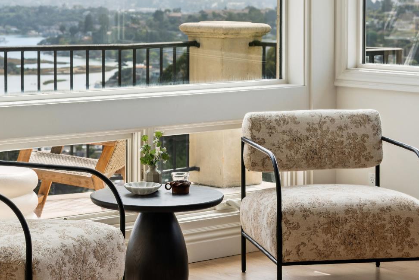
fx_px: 1257
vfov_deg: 12.7
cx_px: 168
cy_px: 127
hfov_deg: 18.9
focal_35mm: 108
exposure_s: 1/400
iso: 400
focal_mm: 70
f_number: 8
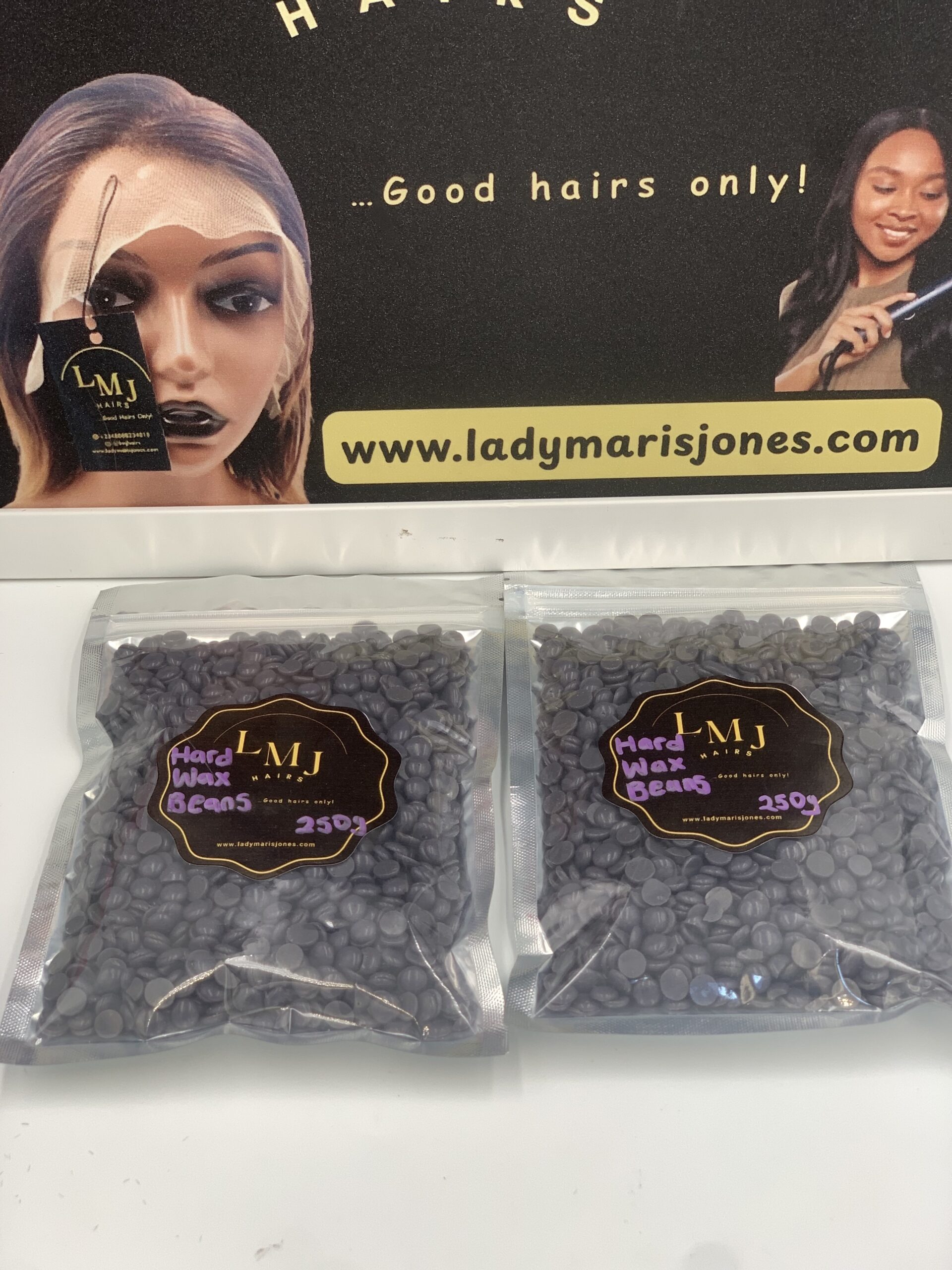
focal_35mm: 52
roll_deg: +1.5
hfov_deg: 28.0
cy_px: 635
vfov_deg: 36.8
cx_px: 476
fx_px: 1907
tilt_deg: -44.6
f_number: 2.4
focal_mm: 6
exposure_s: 1/100
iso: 32
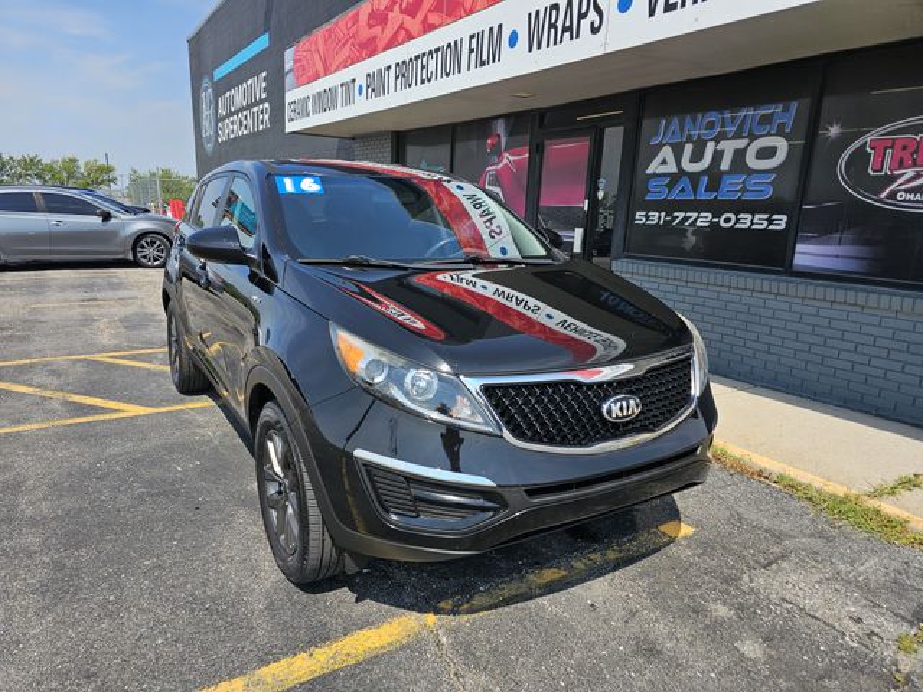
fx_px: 613
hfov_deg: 73.9
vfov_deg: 58.9
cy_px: 346
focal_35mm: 23
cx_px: 462
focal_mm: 6.3
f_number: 1.7
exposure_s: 1/633
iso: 10
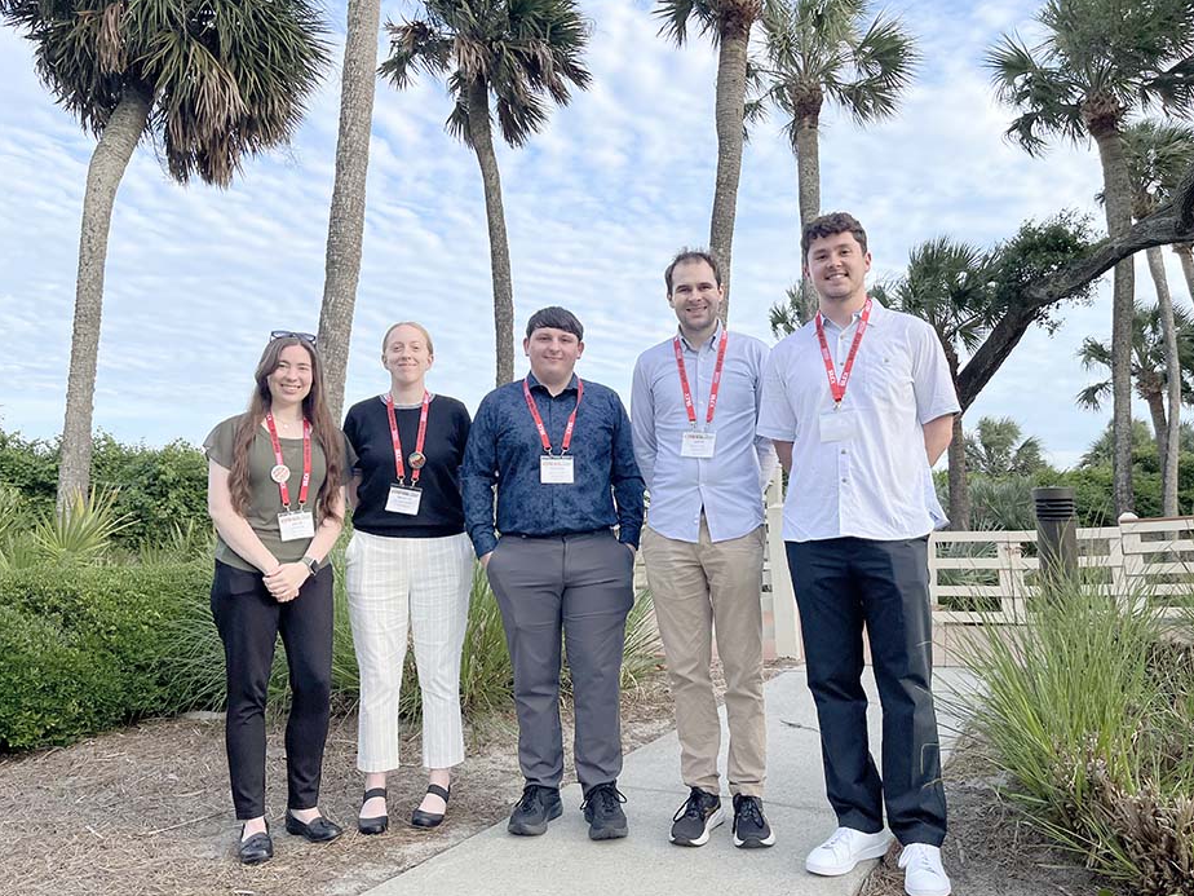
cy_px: 434
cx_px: 614
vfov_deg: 51.3
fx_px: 931
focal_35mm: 27
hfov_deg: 65.3
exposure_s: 1/2137
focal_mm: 5.1
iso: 50
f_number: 1.6
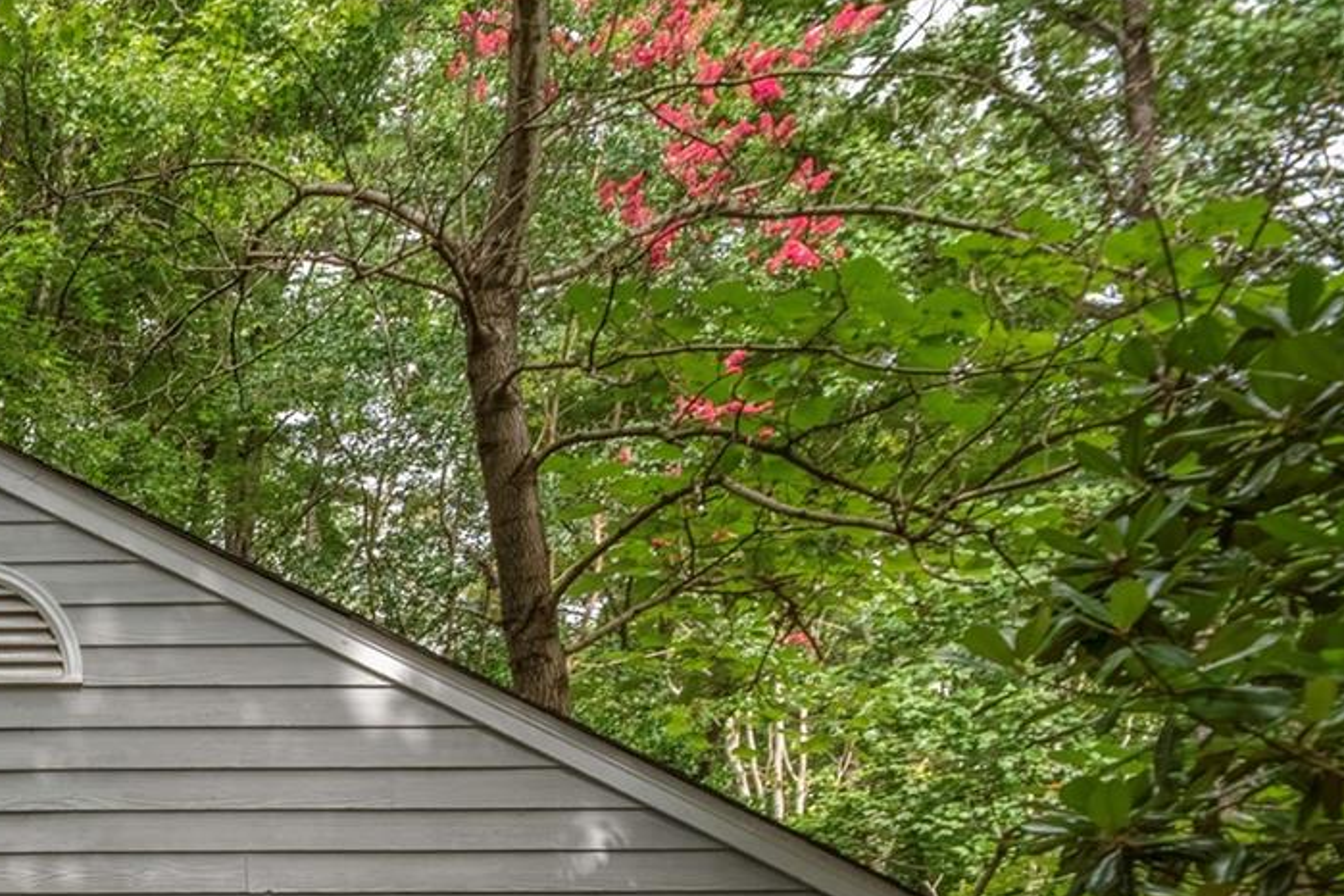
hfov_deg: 31.3
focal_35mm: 41
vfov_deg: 26.8
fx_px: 1531
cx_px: -548
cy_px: 1202
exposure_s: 1/3200
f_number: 6.3
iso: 320
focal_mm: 14
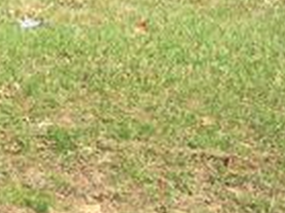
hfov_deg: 14.6
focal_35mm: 119
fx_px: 979
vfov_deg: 11.6
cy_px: -165
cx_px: -219
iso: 100
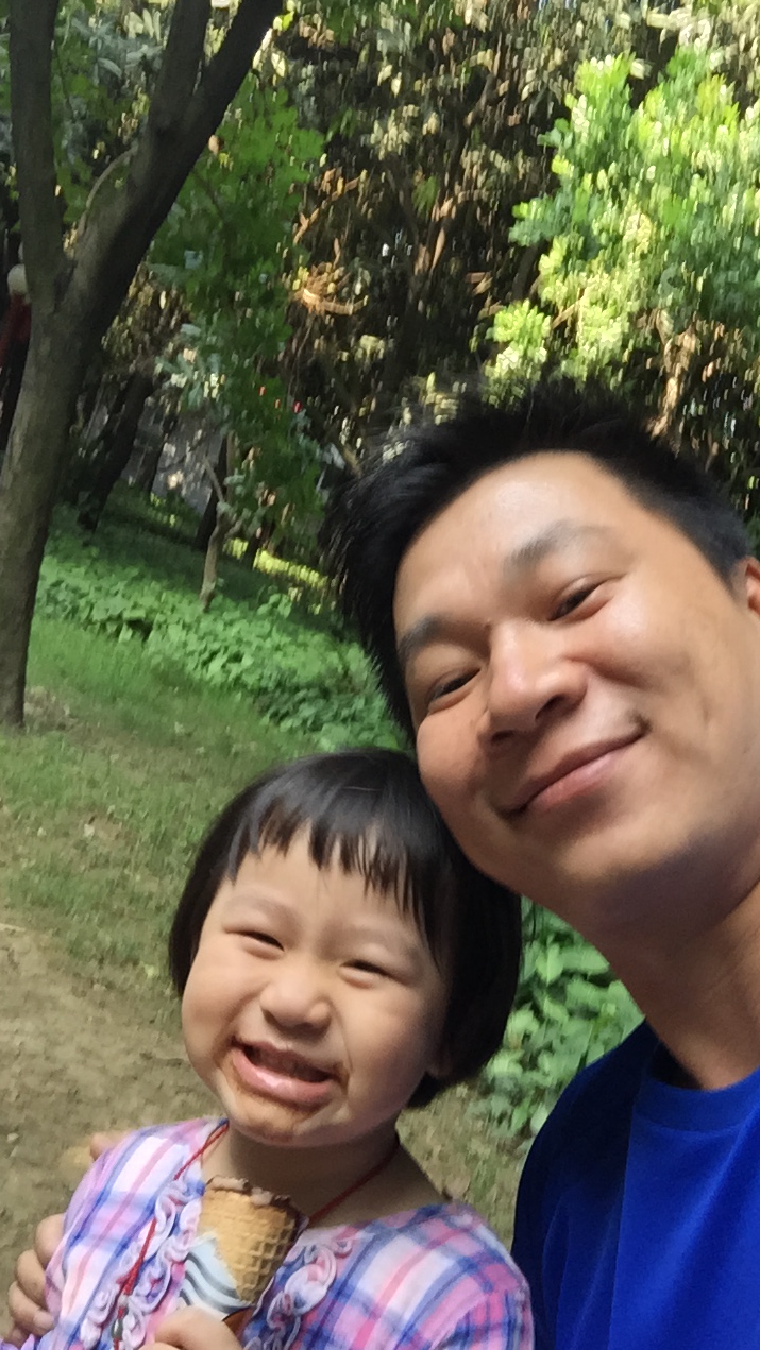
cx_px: 484
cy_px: 677
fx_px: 1218
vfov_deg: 58.0
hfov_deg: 34.4
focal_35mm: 34
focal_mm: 2.65
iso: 40
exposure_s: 1/40
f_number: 2.2
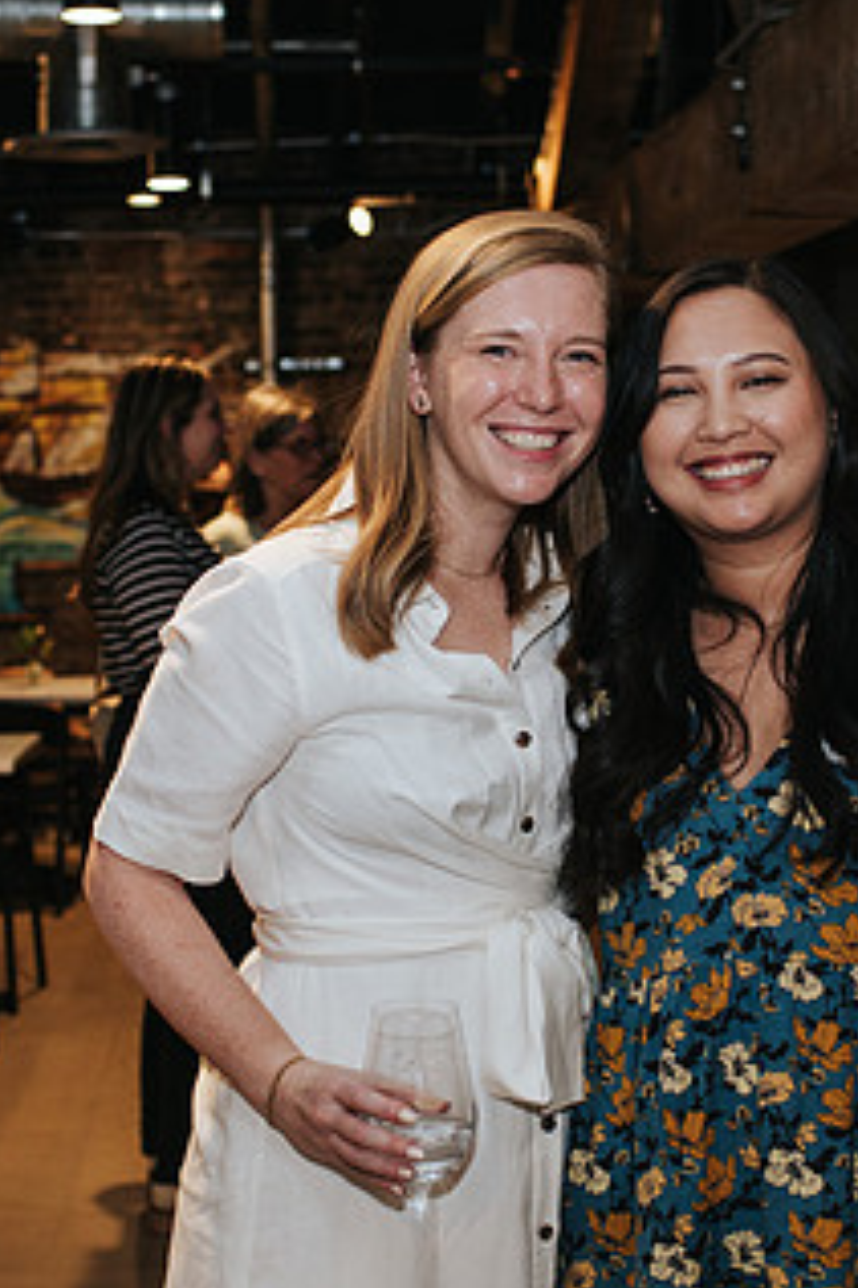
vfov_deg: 27.0
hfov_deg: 18.2
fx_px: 2684
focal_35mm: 75
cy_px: 710
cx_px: 499
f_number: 2.8
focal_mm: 35
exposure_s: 1/200
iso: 800
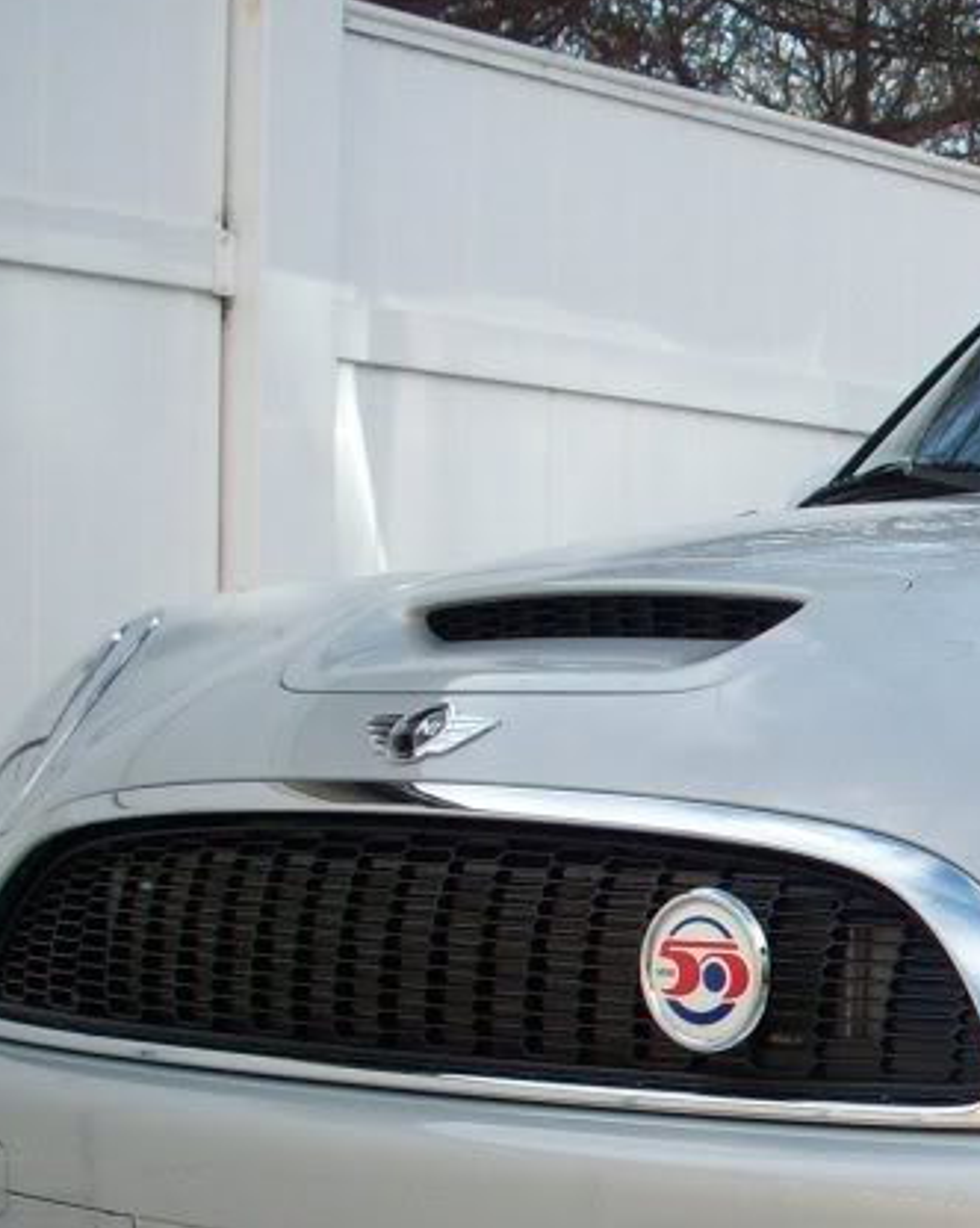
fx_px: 3231
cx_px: 1346
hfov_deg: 16.2
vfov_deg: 21.3
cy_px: 924
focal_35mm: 89
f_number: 2.8
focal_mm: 6.2
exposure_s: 1/557
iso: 80
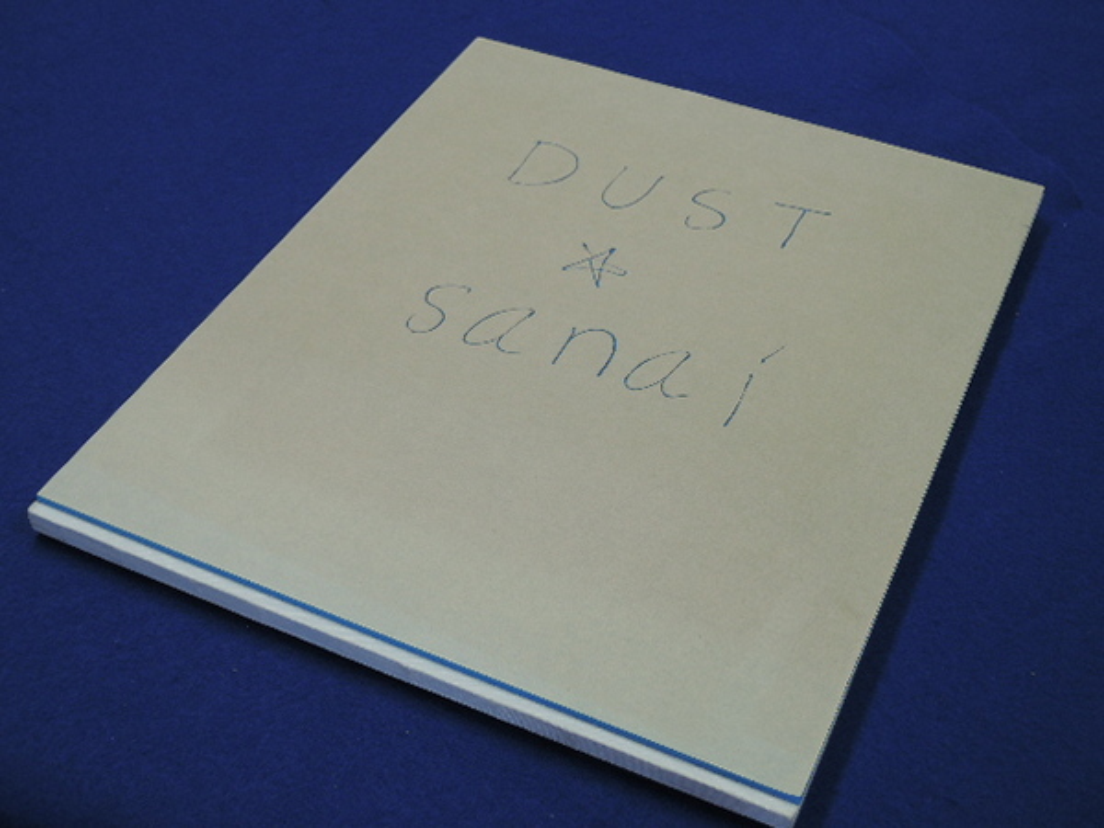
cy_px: 414
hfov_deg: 38.2
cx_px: 552
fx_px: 1595
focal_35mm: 50
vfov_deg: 29.1
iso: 200
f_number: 4
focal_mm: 10.7
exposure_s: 1/60
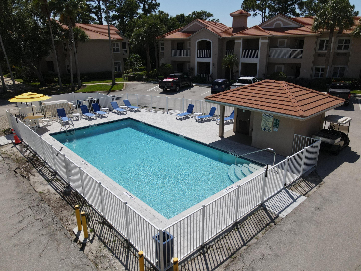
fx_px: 250
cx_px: 180
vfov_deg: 56.8
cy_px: 136
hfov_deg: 71.6
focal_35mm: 24
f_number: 2.8
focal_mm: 4.5
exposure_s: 1/15
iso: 290
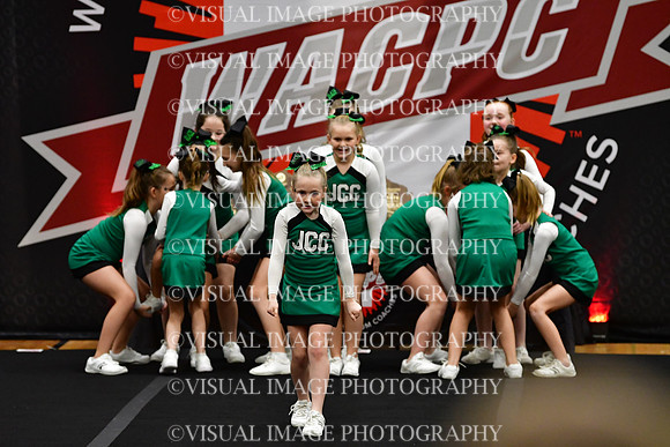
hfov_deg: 8.9
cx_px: 335
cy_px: 224
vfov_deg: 5.9
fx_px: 4319
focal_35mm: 232
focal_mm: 155
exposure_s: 1/800
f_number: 2.8
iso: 4000
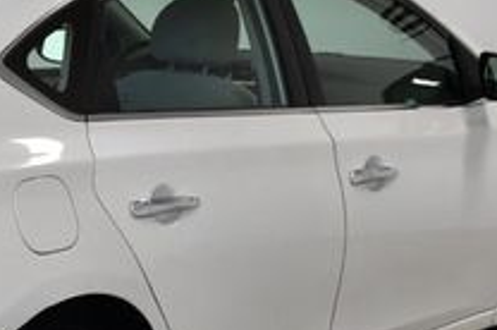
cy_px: 261
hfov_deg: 17.9
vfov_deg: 12.3
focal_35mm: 111
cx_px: -17
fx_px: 1530
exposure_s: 1/200
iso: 400
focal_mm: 24
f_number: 7.1
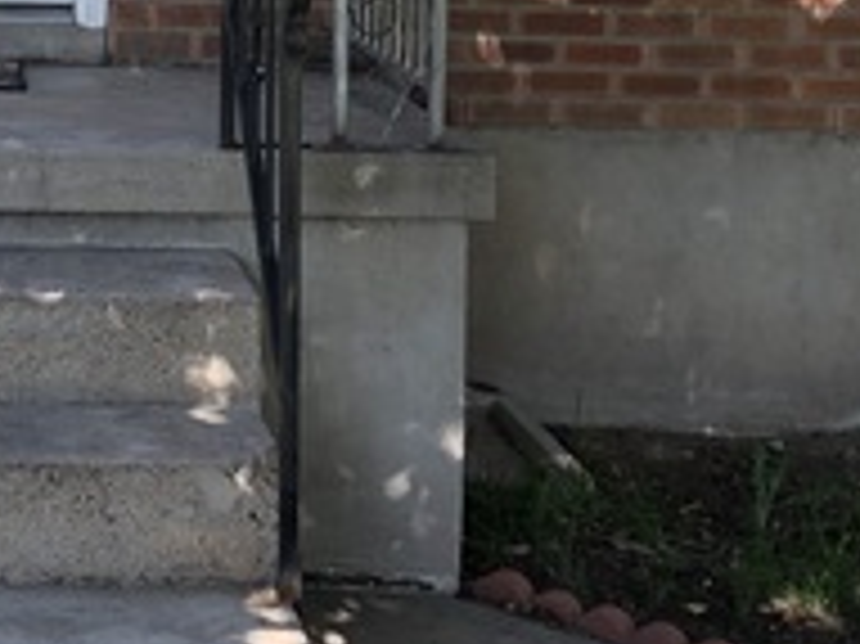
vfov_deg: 14.6
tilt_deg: -1.9
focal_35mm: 98
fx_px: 2433
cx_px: -2
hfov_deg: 19.5
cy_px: -108
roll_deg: -0.2
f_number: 1.8
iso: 20
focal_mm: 3.99
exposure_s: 1/235
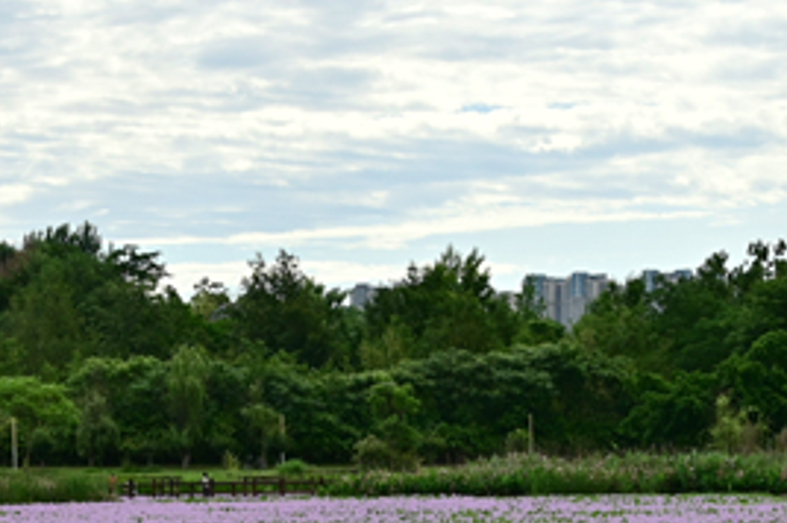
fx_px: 3428
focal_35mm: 157
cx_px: 273
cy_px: 755
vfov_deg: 8.5
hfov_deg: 13.1
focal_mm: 35
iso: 125
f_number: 8
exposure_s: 1/160
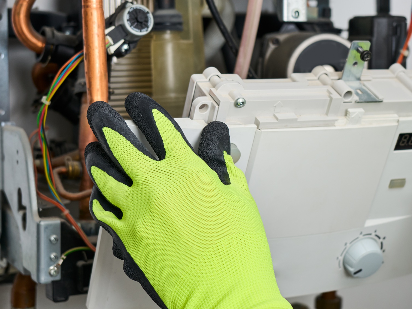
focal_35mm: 87
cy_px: 146
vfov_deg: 17.0
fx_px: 1035
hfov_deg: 22.5
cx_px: 258
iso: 200
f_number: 5.6
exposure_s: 1/200
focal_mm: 57
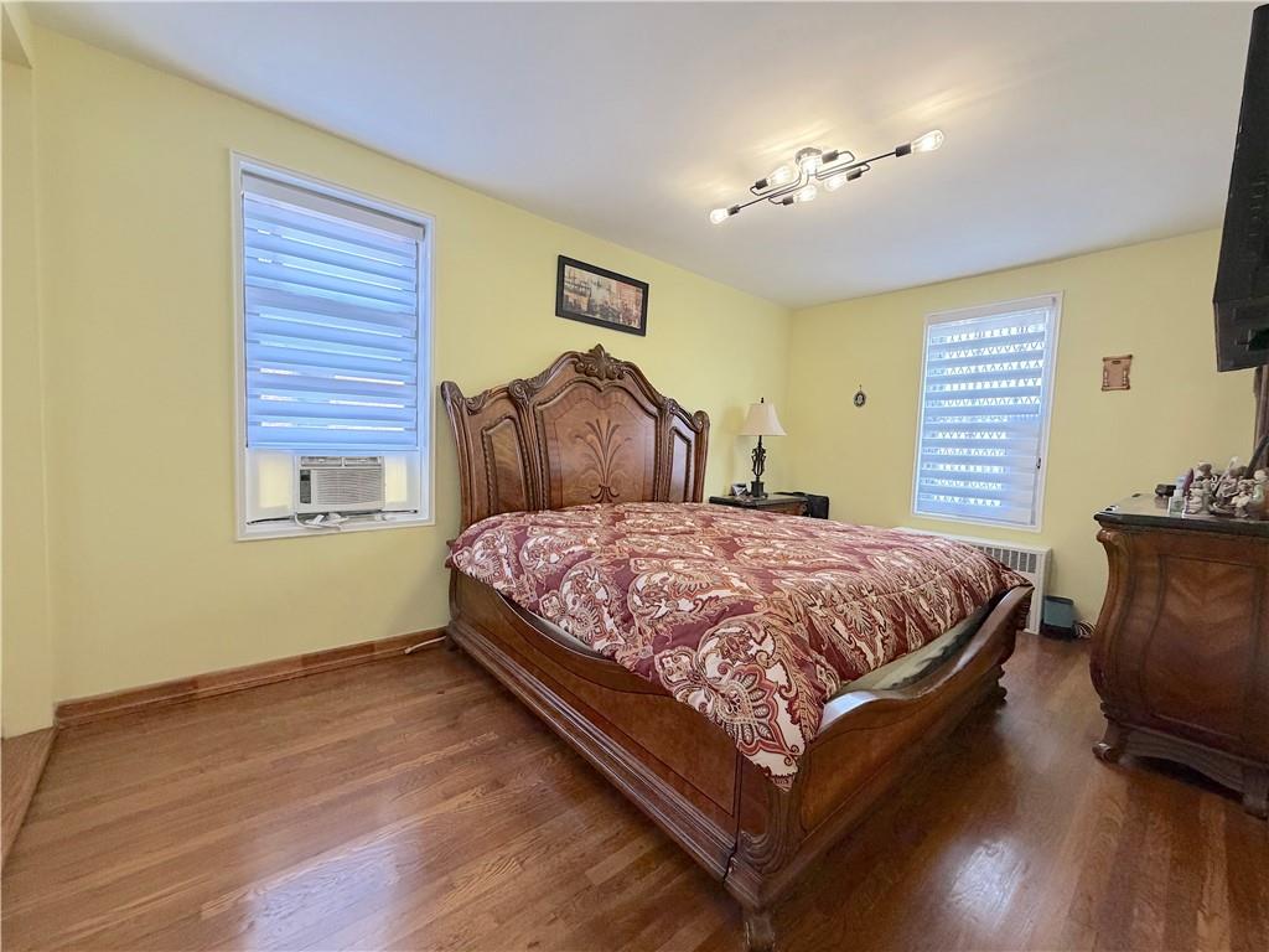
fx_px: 513
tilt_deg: -4.1
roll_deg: -1.8
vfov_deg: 85.7
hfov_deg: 102.1
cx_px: 634
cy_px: 476
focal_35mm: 14
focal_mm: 2.22
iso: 320
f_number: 2.2
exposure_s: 1/96
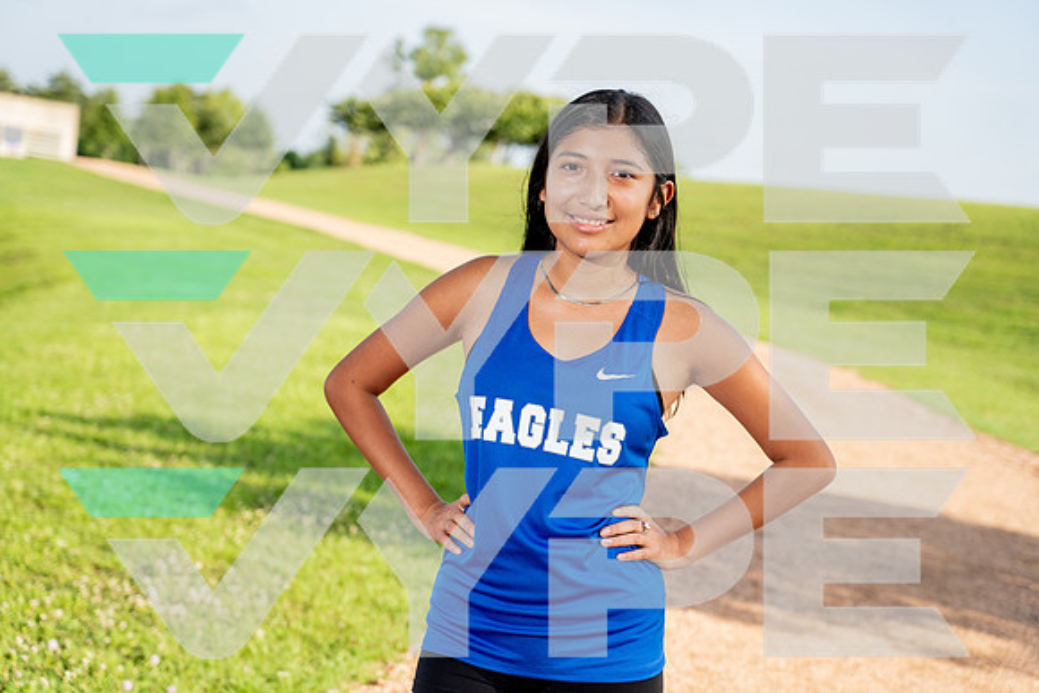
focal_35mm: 69
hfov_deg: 29.2
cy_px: 346
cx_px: 520
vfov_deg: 19.7
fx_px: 1992
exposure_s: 1/250
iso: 100
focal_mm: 69
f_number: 4
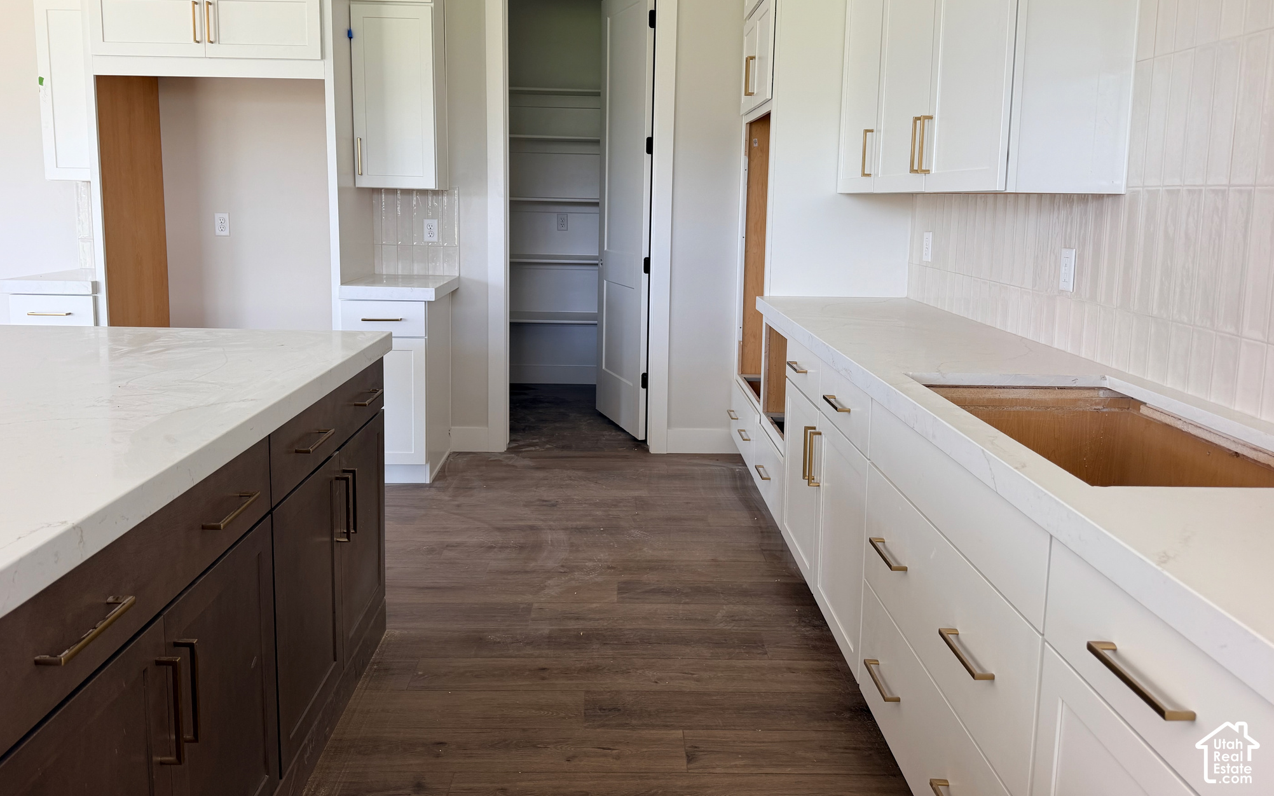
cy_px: 310
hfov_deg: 70.4
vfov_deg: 47.2
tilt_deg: -7.2
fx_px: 903
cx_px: 629
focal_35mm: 26
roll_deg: -0.5
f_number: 1.78
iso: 80
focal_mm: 6.76
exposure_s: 1/121
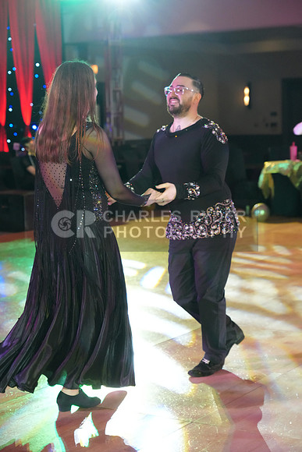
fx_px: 918
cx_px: 151
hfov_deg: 18.7
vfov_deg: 27.7
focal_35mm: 73
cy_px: 226
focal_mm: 73
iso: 5000
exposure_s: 1/250
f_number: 5
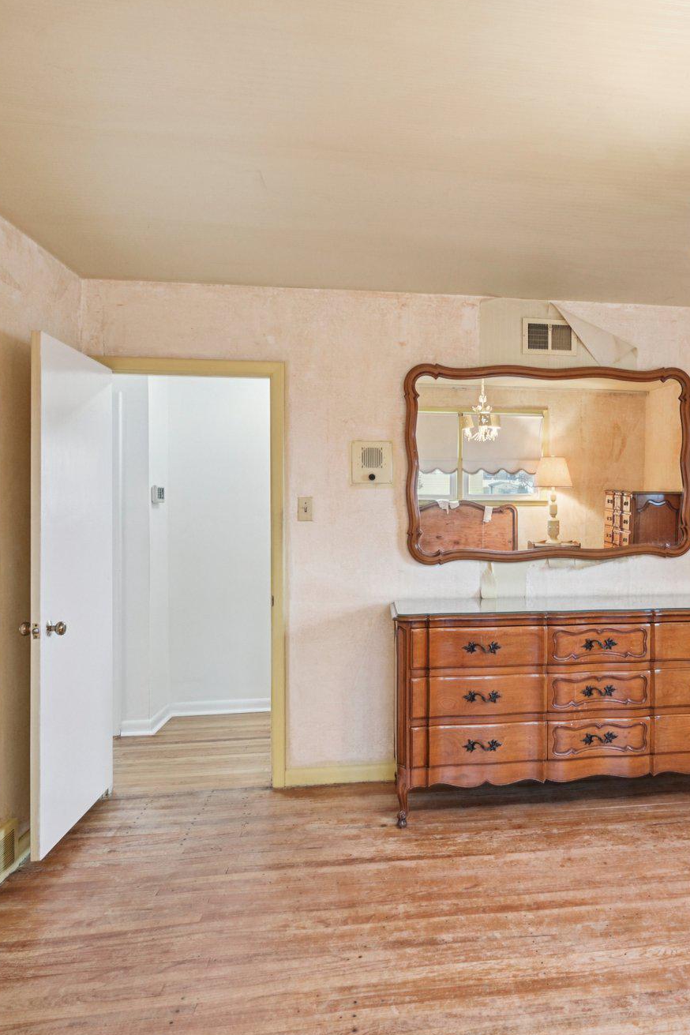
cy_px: 521
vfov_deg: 71.5
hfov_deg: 49.5
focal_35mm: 25
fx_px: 719
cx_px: 507
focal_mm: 16
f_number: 8
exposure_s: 1/15
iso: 800
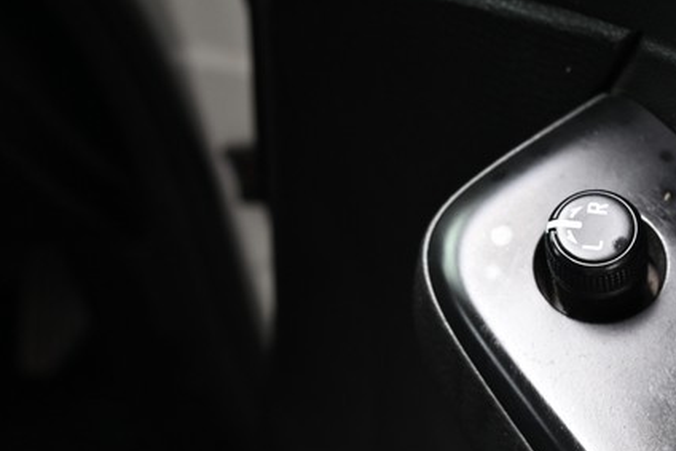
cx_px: 799
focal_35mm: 84
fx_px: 1583
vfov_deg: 15.6
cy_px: 545
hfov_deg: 22.3
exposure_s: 1/45
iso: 400
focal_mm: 32.5
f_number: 6.7
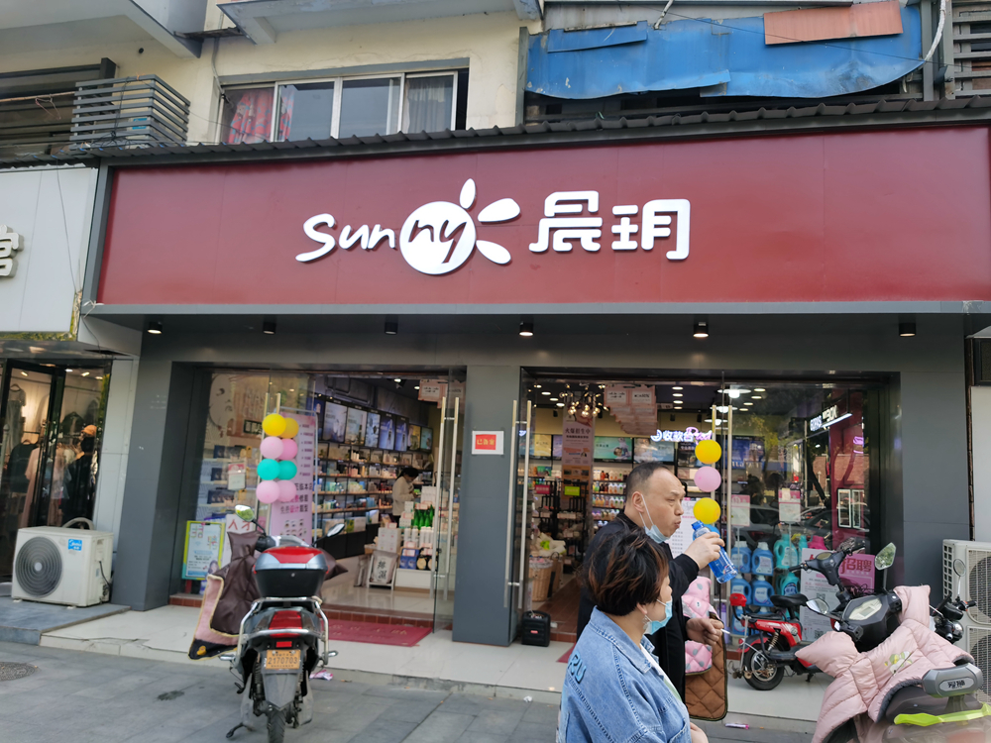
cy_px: 372
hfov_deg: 65.3
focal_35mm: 27
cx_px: 496
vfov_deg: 51.4
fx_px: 773
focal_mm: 5.56
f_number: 1.6
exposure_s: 1/786
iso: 50
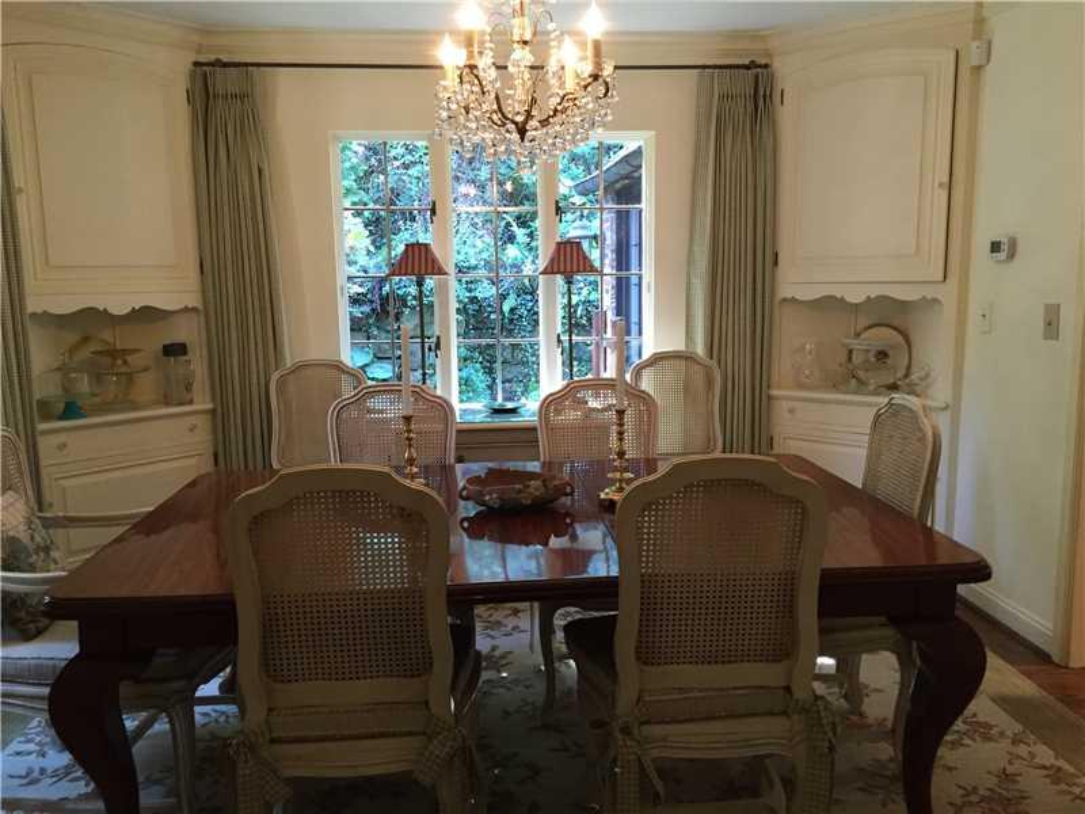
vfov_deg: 48.2
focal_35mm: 29
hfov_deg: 61.7
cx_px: 542
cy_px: 407
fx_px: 909
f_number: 2.2
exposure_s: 1/30
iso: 160
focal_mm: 4.15
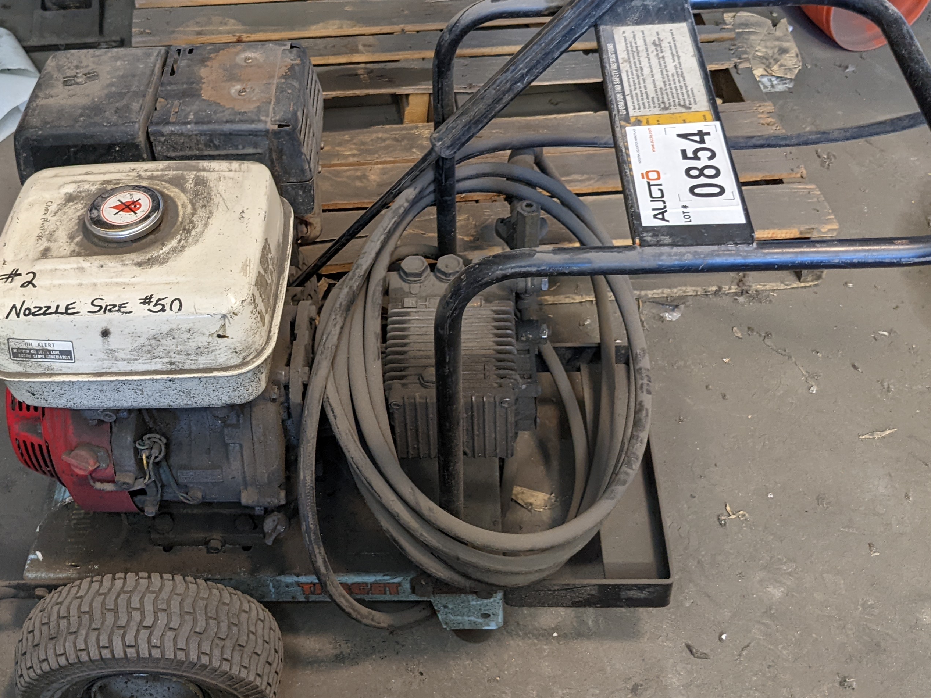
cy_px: 254
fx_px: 1156
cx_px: 381
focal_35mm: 43
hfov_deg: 43.7
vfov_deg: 33.4
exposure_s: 1/40
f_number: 1.73
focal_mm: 4.38
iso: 141
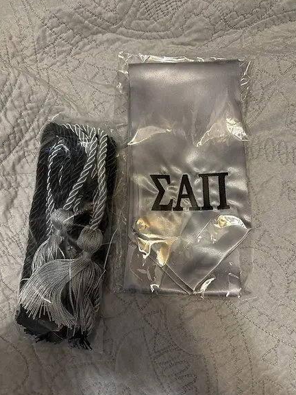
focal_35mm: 25
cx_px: 150
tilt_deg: -83.3
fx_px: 285
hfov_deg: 54.9
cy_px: 198
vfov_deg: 69.4
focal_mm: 6.76
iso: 500
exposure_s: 1/60
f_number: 1.78
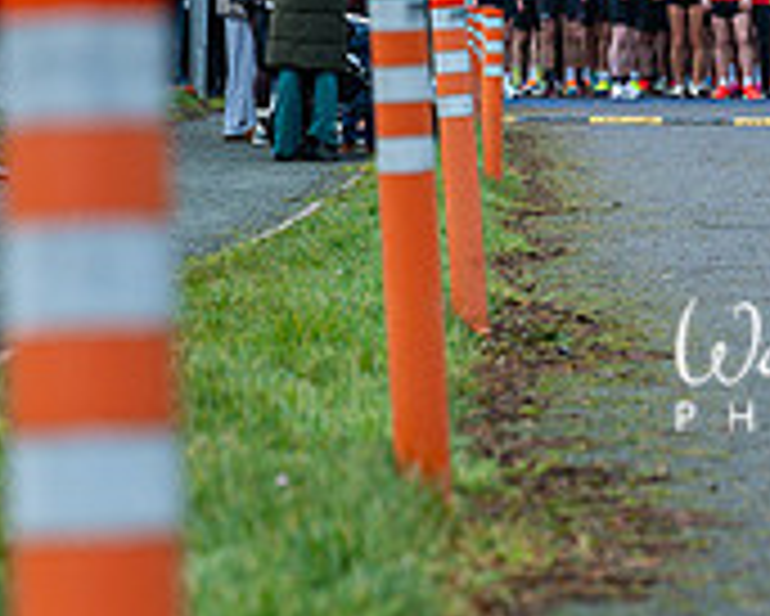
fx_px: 5085
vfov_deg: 6.9
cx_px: 968
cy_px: 277
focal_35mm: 223
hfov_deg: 8.5
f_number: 2.8
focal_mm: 70
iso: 280
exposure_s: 1/1250
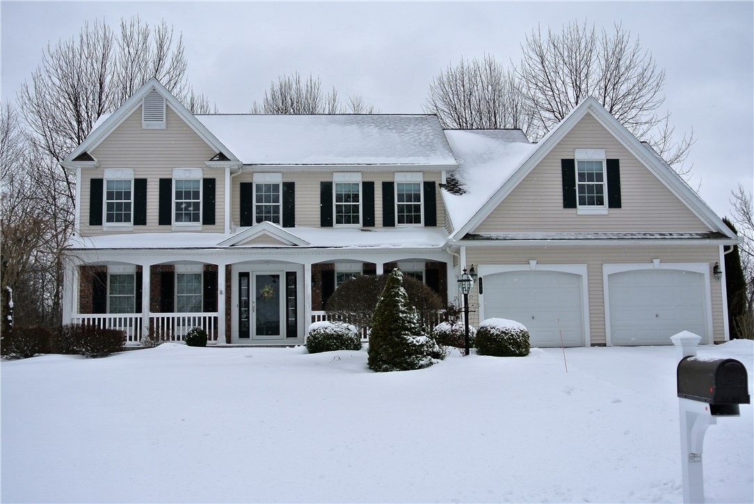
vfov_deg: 30.6
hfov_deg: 44.5
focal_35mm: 44
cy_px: 252
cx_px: 377
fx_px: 922
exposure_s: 1/400
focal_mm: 16.3
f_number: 4.2
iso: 100
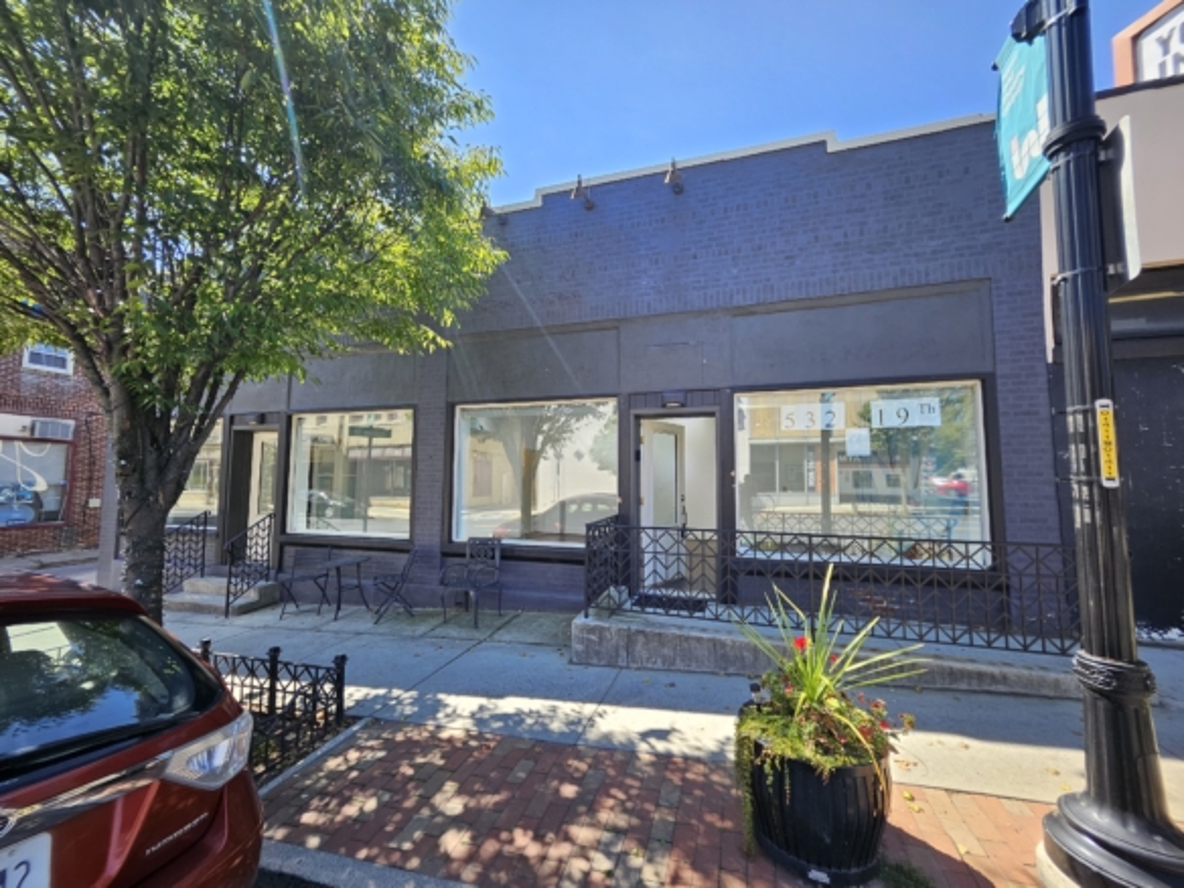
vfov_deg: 89.9
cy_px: 444
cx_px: 592
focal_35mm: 13
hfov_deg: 106.2
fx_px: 445
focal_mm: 1.74
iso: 32
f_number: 2.2
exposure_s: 1/189
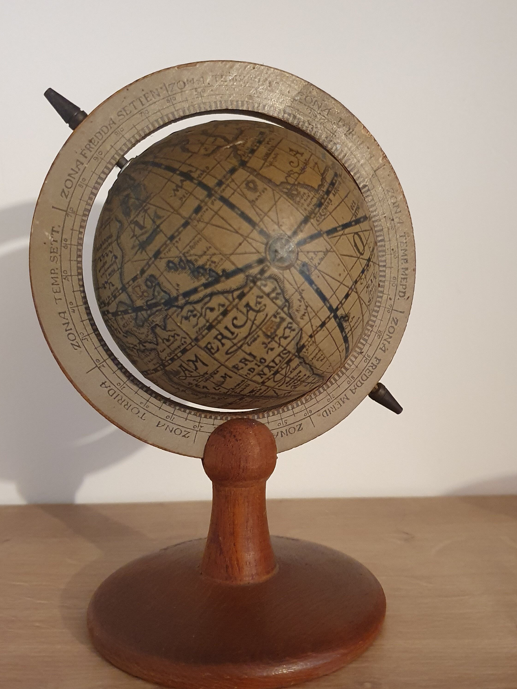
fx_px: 697
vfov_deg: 52.6
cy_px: 359
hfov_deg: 40.7
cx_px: 271
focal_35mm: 35
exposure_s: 1/50
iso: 500
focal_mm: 4.32
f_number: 1.5
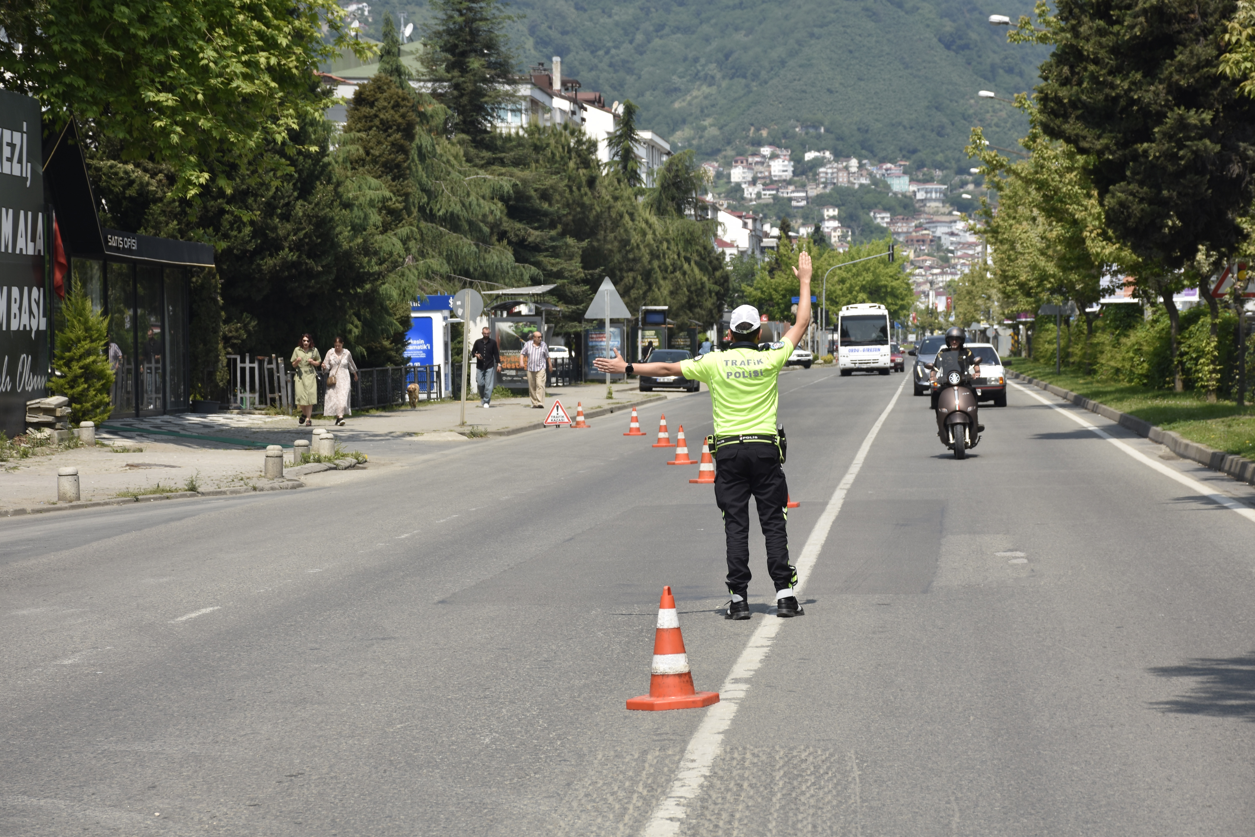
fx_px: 3451
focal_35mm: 99
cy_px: 418
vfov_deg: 13.8
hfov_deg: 20.6
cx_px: 628
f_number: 7.1
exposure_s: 1/400
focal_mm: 66
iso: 100
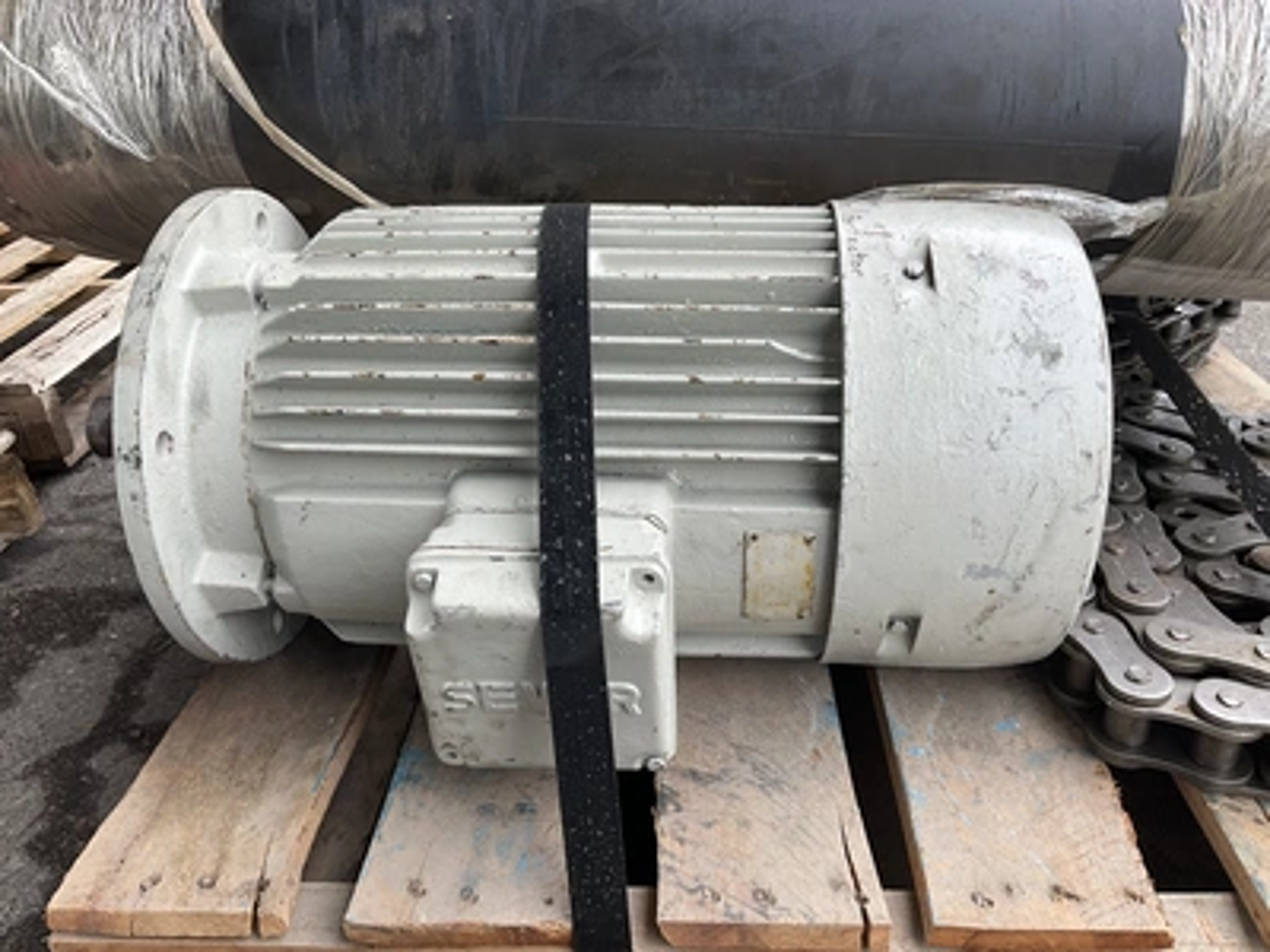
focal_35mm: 29
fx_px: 1064
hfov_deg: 61.7
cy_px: 476
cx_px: 635
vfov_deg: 48.2
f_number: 1.8
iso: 20
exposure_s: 1/180
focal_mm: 3
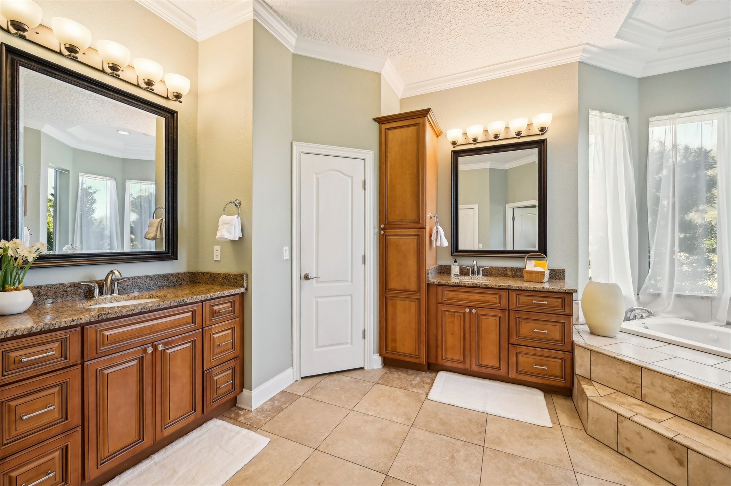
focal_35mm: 14
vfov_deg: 81.1
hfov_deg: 104.3
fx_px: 284
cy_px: 243
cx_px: 366
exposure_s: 1/8
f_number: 8
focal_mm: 14
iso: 400
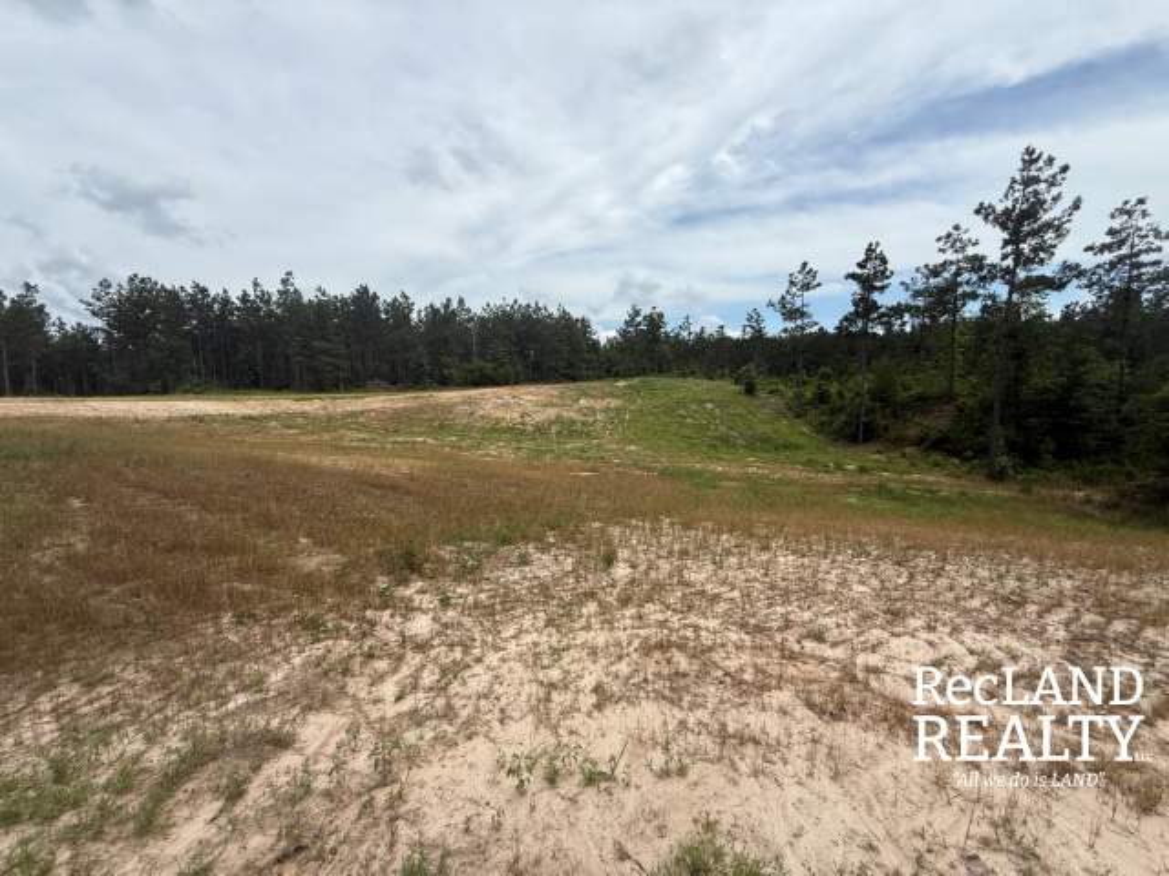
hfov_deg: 102.1
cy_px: 438
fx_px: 473
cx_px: 584
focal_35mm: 14
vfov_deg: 85.7
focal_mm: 2.22
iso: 50
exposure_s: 1/2165
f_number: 2.2
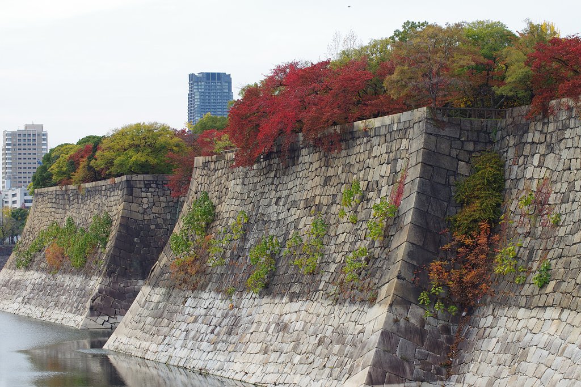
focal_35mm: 105
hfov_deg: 19.5
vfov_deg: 13.0
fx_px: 1695
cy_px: 194
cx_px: 290
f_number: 8
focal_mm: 70
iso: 100
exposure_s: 1/125
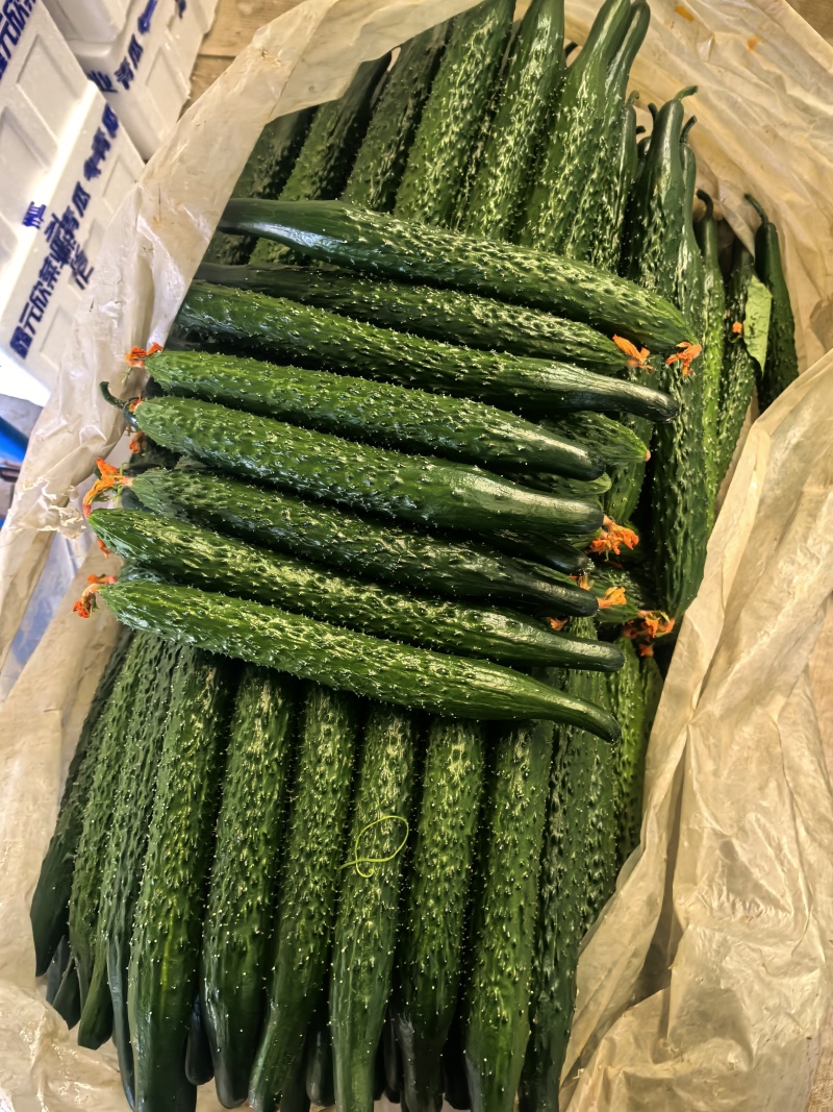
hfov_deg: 51.3
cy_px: 556
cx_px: 416
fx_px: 866
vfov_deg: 65.3
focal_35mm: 27
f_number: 2
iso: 400
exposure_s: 1/100
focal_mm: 5.75
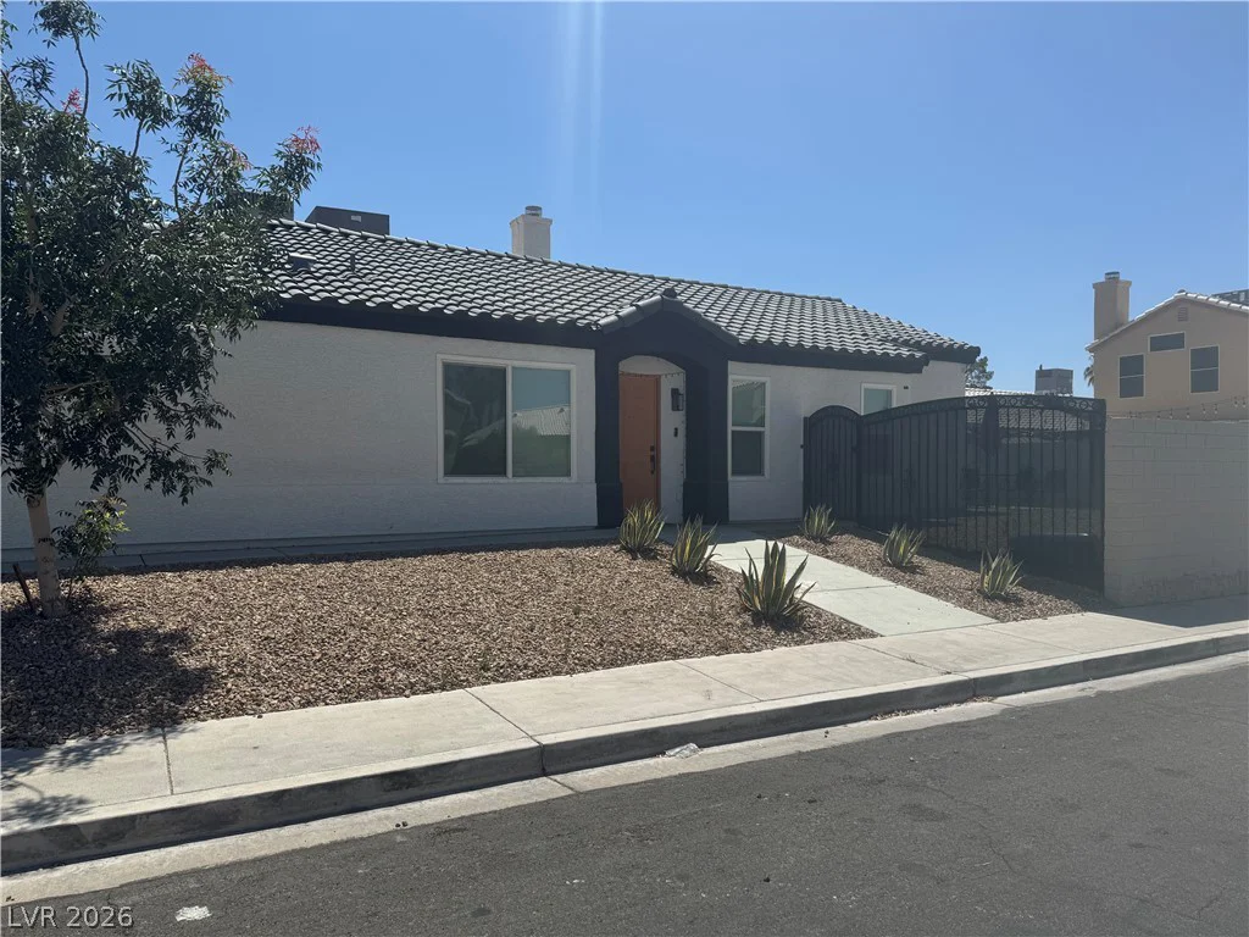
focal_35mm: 24
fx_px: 866
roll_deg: -0.8
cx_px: 624
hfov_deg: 71.6
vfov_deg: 56.8
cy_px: 468
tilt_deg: -1.4
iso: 80
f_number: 1.78
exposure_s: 1/7092
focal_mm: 6.76
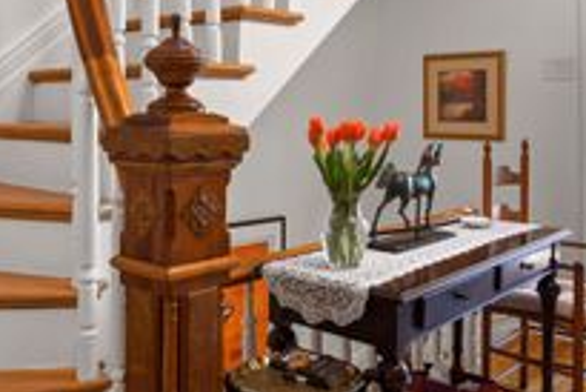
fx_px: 635
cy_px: 67
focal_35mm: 39
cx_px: 269
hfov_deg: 49.5
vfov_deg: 33.1
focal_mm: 16
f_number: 8
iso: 400
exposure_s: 1/4
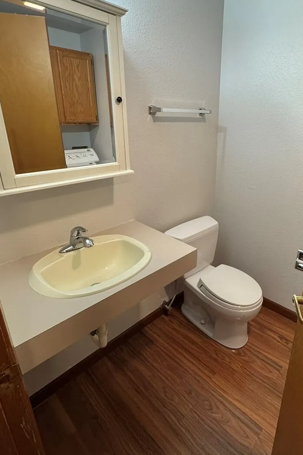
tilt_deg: -18.2
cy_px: 206
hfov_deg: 61.1
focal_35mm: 20
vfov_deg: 83.7
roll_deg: -1.0
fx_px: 252
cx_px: 189
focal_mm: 2.22
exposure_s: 1/120
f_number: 2.2
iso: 250
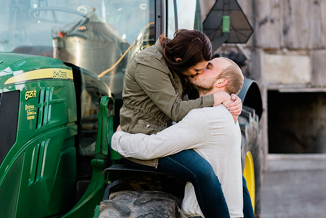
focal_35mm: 111
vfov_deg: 12.3
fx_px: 1005
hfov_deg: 18.4
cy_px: 84
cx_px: 163
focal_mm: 85
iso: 200
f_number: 3.2
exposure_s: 1/640
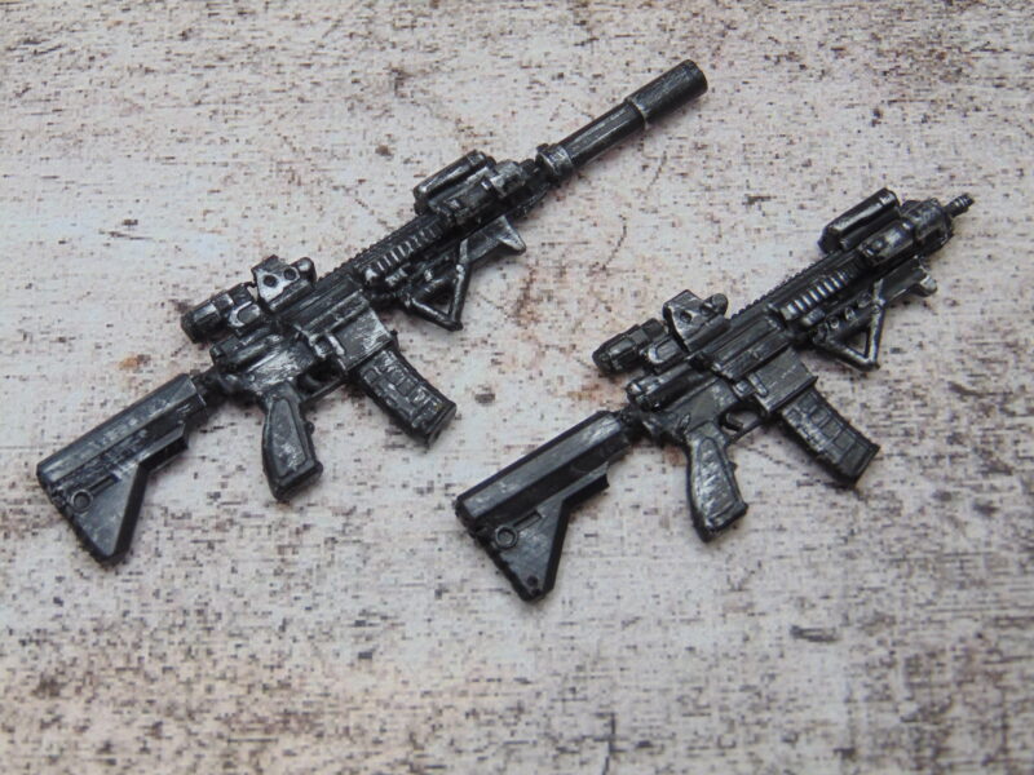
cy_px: 388
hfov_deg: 38.2
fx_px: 1494
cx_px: 517
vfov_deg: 29.1
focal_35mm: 50
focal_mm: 9
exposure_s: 1/20
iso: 100
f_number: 3.5
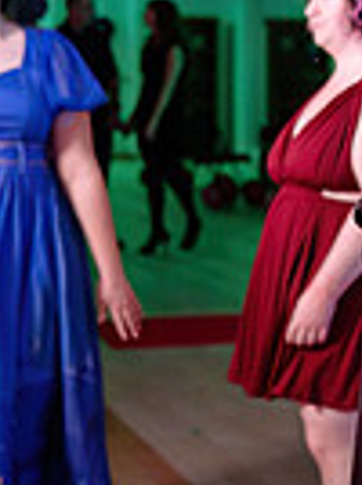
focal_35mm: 138
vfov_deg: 14.3
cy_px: 178
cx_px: 734
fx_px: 1930
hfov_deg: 9.9
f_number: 3.2
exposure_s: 1/125
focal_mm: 30
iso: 640
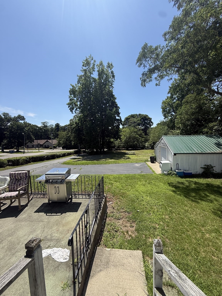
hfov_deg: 85.7
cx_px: 111
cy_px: 148
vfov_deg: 102.1
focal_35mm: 14
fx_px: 120
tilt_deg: -3.2
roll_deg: +1.4
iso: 50
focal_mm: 2.22
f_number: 2.2
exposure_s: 1/1497
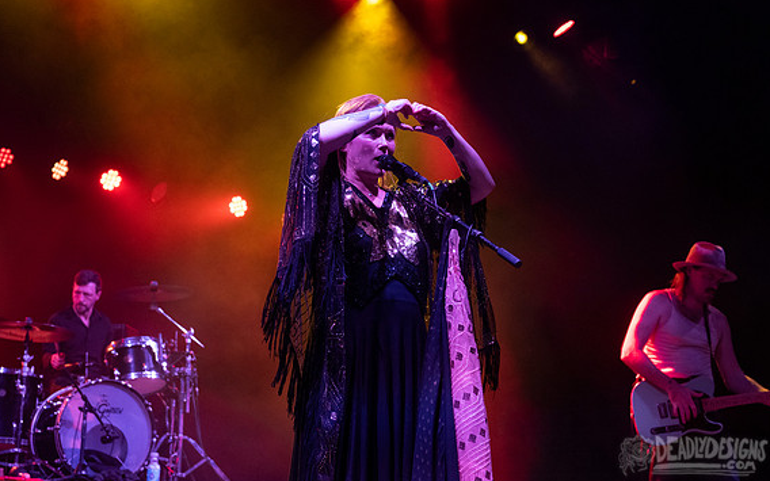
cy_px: 214
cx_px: 341
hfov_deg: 35.1
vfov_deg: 22.4
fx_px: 1217
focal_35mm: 58
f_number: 3.5
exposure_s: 1/500
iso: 2500
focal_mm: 50
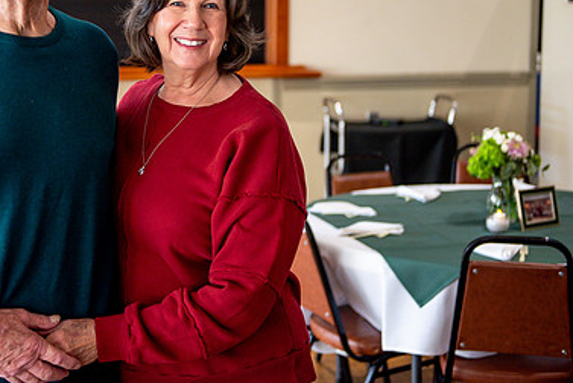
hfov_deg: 25.1
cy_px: 95
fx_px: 1274
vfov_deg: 17.0
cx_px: 160
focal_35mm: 80
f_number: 2.8
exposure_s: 1/160
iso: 2000
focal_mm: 52
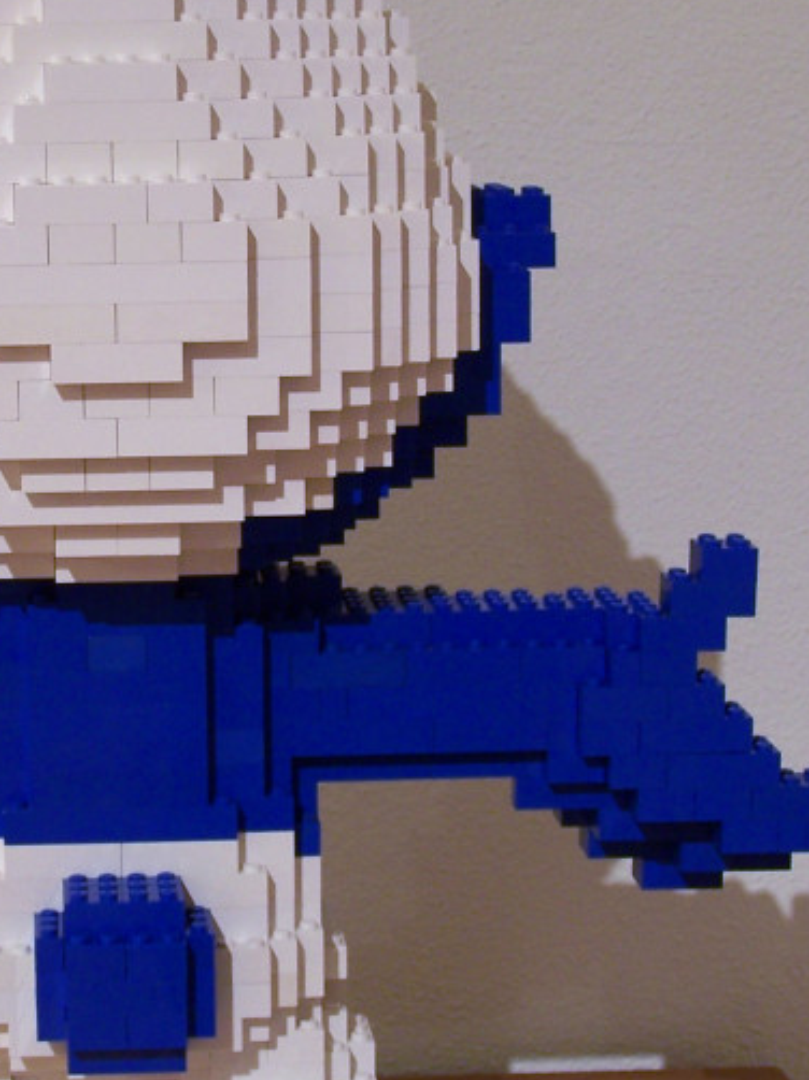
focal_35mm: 98
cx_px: 123
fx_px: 3056
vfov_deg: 20.0
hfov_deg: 15.0
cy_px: 536
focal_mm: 8
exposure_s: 1/2
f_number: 3
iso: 80
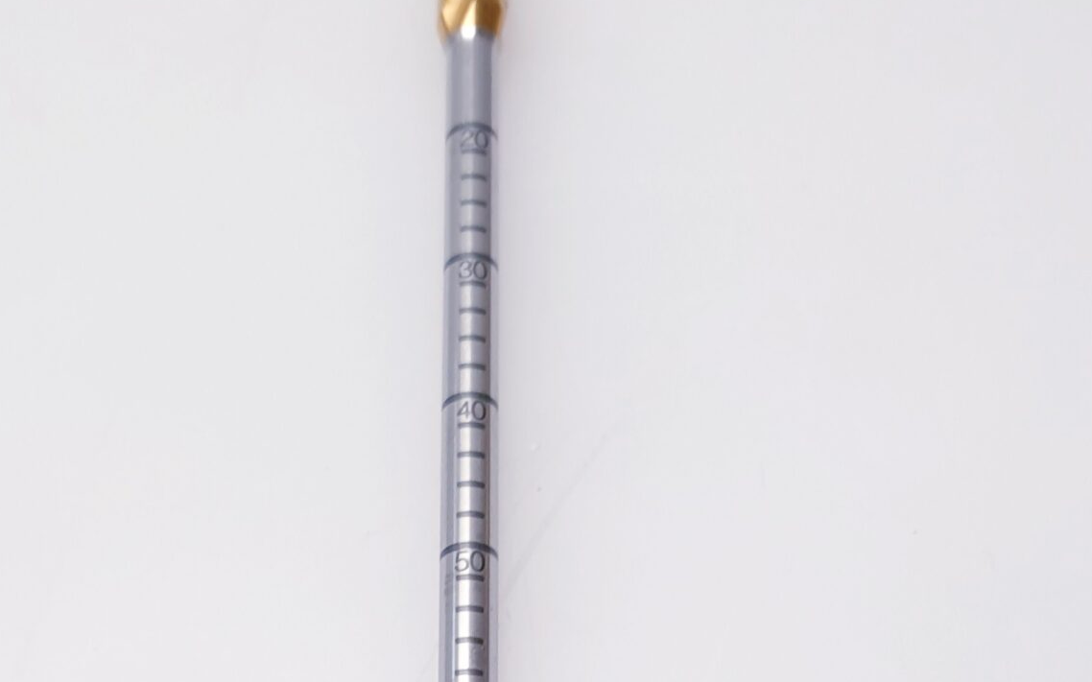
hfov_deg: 32.9
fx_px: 1845
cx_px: 462
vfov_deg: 18.6
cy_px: 1022
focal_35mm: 62
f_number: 2.4
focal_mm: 4.3
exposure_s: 1/50
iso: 64
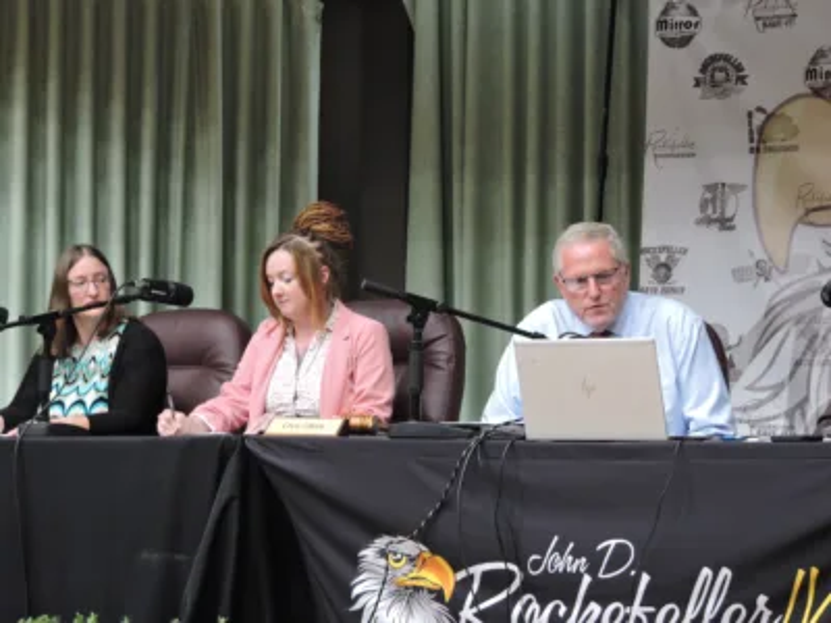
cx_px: 416
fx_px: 2521
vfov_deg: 14.1
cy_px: 312
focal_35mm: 105
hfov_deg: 18.7
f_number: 4.2
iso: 720
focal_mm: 18.7
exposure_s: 1/25
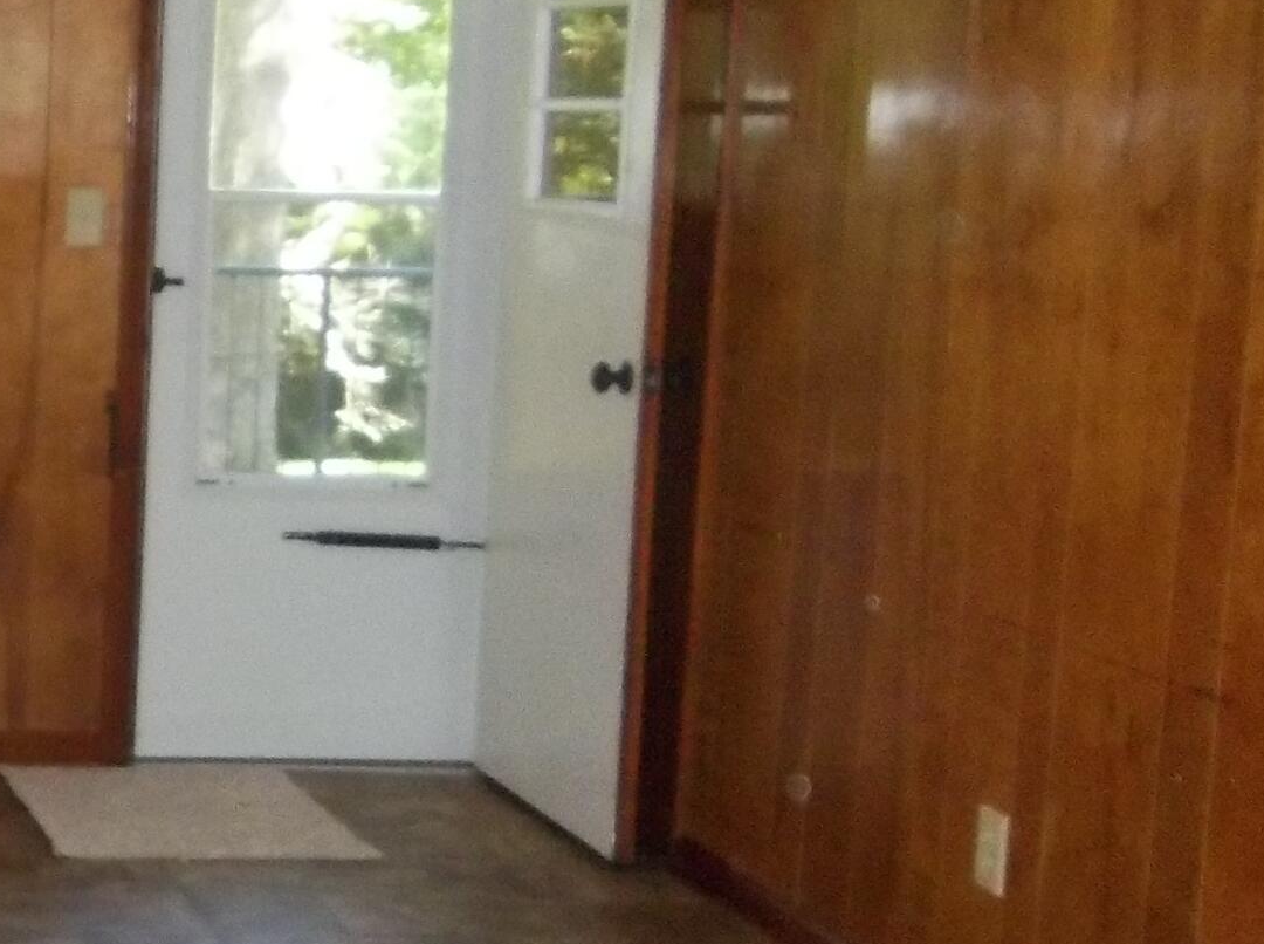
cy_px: 511
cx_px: -390
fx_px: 2734
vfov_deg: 19.6
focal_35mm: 75
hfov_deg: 23.1
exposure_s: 1/30
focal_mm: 4.9
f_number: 3.5
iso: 400
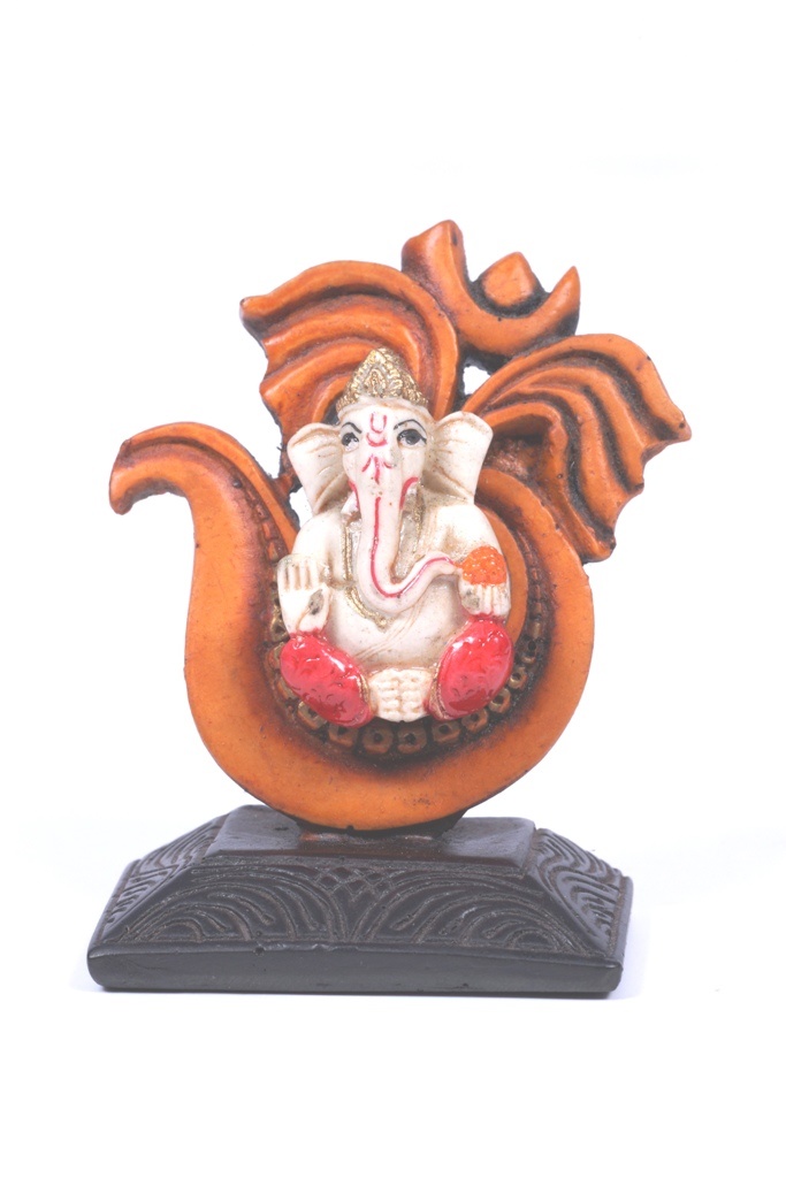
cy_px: 589
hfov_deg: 13.7
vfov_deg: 20.4
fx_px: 3274
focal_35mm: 100
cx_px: 393
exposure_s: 1/125
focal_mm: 100
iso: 320
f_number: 16
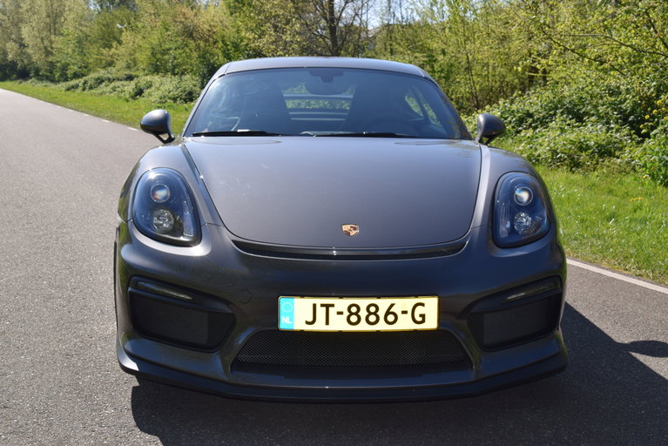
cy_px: 223
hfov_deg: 42.3
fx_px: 863
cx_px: 334
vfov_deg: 29.0
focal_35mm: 46
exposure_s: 1/200
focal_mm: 31
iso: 100
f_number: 9
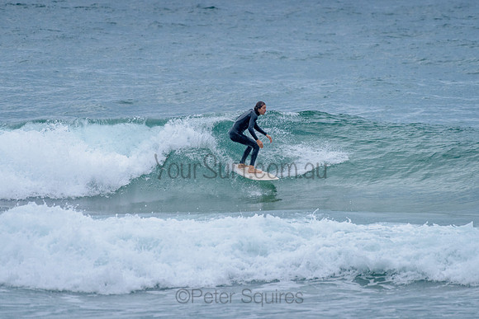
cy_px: 124
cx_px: 240
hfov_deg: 3.4
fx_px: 8155
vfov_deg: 2.2
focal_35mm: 613
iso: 1600
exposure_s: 1/2000
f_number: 5.6
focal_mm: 500
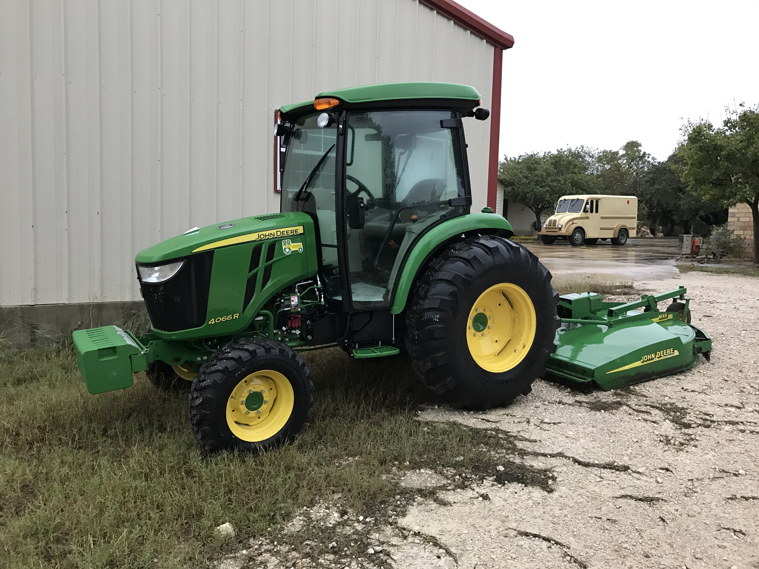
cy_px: 284
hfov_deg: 63.4
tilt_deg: -6.1
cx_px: 380
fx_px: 614
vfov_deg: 49.7
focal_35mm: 28
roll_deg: -1.3
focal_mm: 3.99
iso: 40
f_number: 1.8
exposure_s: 1/20
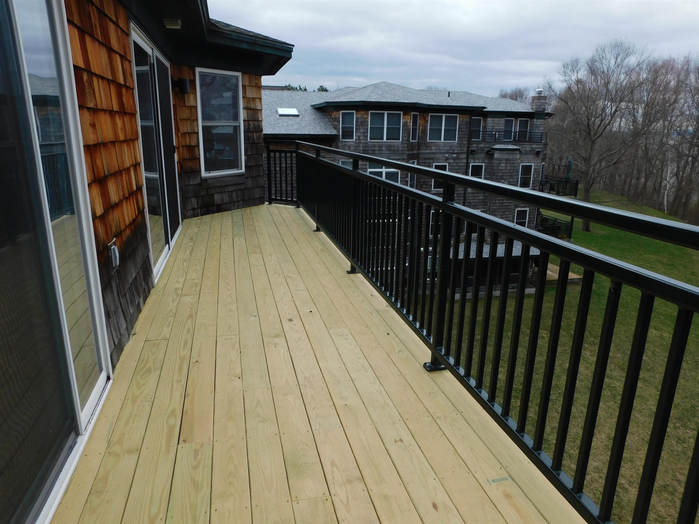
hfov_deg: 71.6
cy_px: 262
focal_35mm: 24
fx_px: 485
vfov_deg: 56.8
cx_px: 350
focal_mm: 4.1
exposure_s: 1/1000
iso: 125
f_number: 3
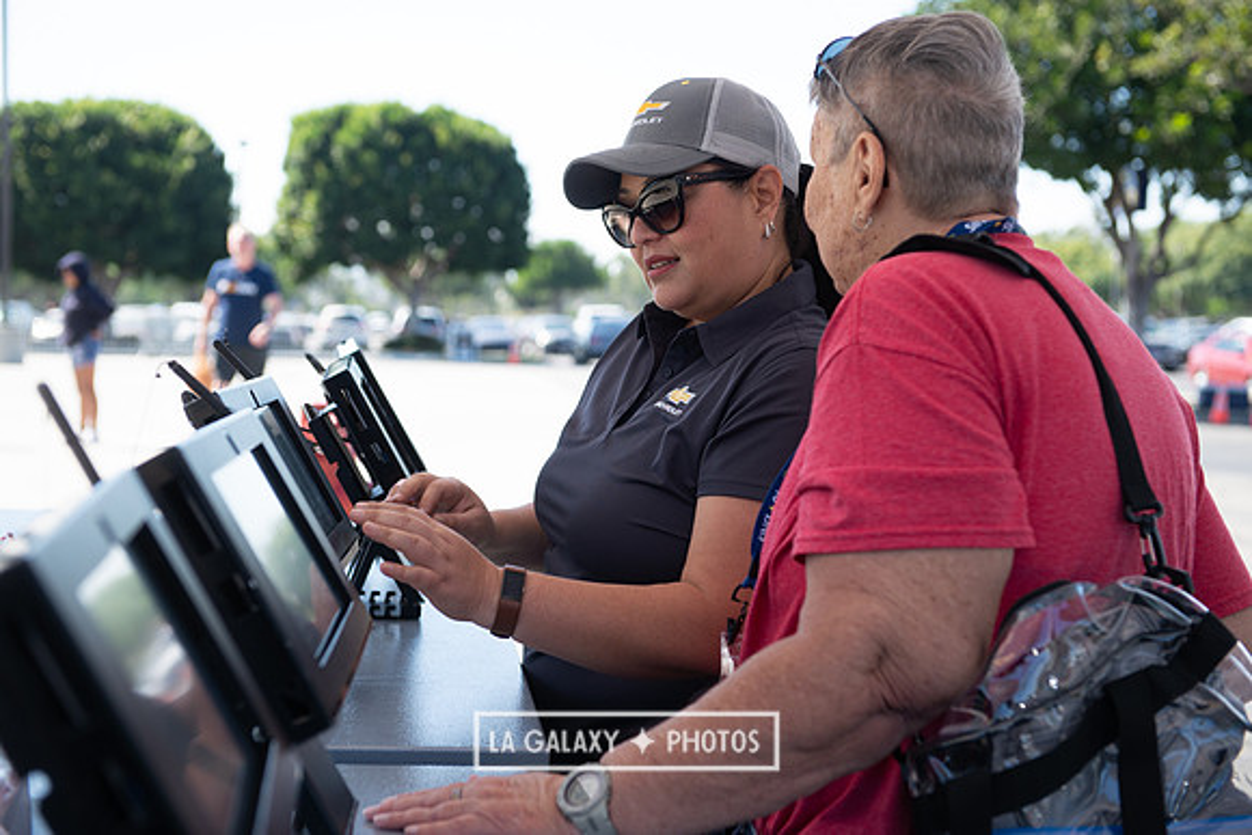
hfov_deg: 35.6
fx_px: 1948
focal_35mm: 56
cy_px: 418
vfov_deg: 24.2
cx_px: 626
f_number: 4
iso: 250
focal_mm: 56
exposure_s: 1/800
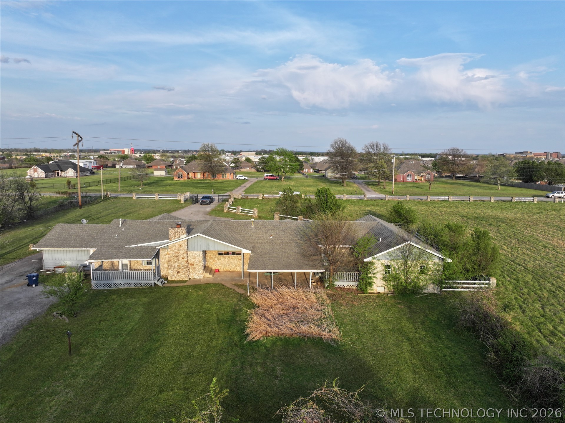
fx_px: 392
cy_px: 212
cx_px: 282
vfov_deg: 56.8
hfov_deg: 71.6
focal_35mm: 24
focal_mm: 12.29
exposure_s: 1/640
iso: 100
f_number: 2.8
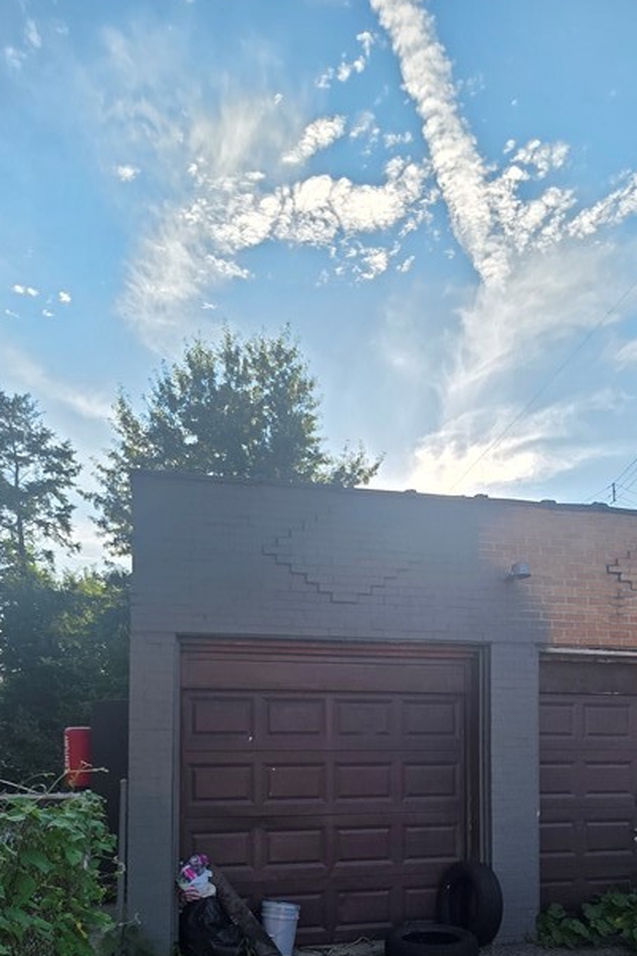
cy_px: 742
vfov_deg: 69.9
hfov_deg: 55.0
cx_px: 351
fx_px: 611
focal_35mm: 23
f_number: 1.9
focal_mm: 2.2
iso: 40
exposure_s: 1/1047
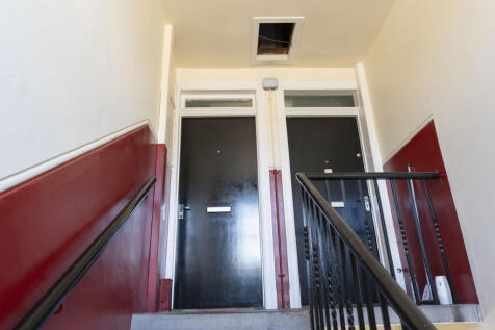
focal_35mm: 25
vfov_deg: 51.3
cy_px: 165
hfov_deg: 71.5
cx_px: 248
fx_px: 344
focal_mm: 25
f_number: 4
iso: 1250
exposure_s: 1/160
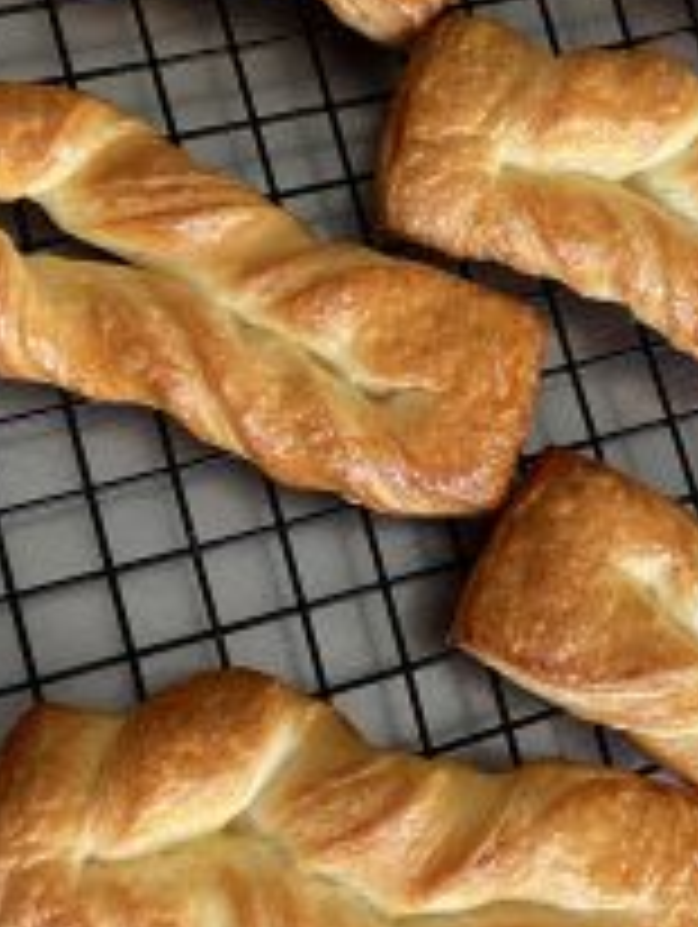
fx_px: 1690
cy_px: 338
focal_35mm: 63
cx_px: 457
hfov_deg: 23.2
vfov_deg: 30.5
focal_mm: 4.25
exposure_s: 1/50
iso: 125
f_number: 1.8
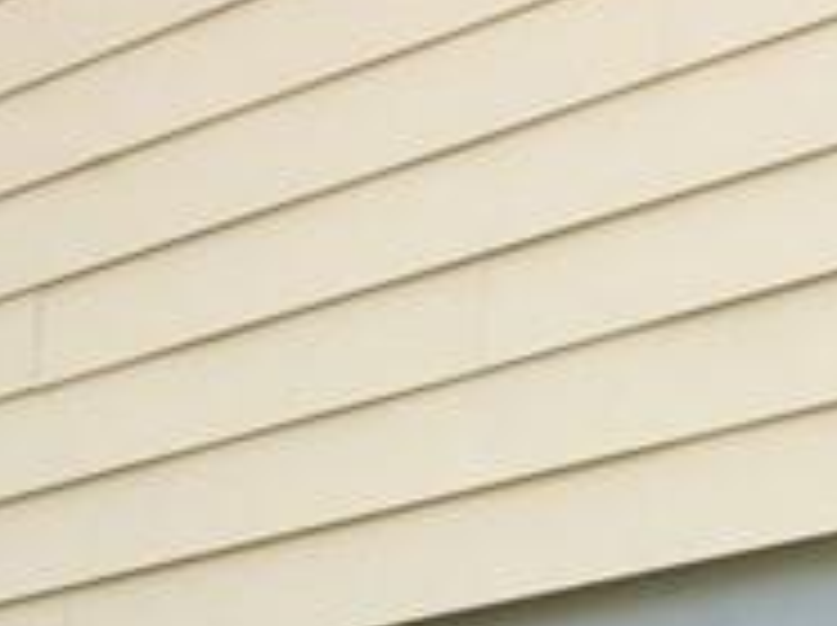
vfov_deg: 8.3
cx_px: 783
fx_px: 4129
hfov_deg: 11.5
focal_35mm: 171
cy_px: 1175
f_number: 2.4
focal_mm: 3.3
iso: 25
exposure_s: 1/120
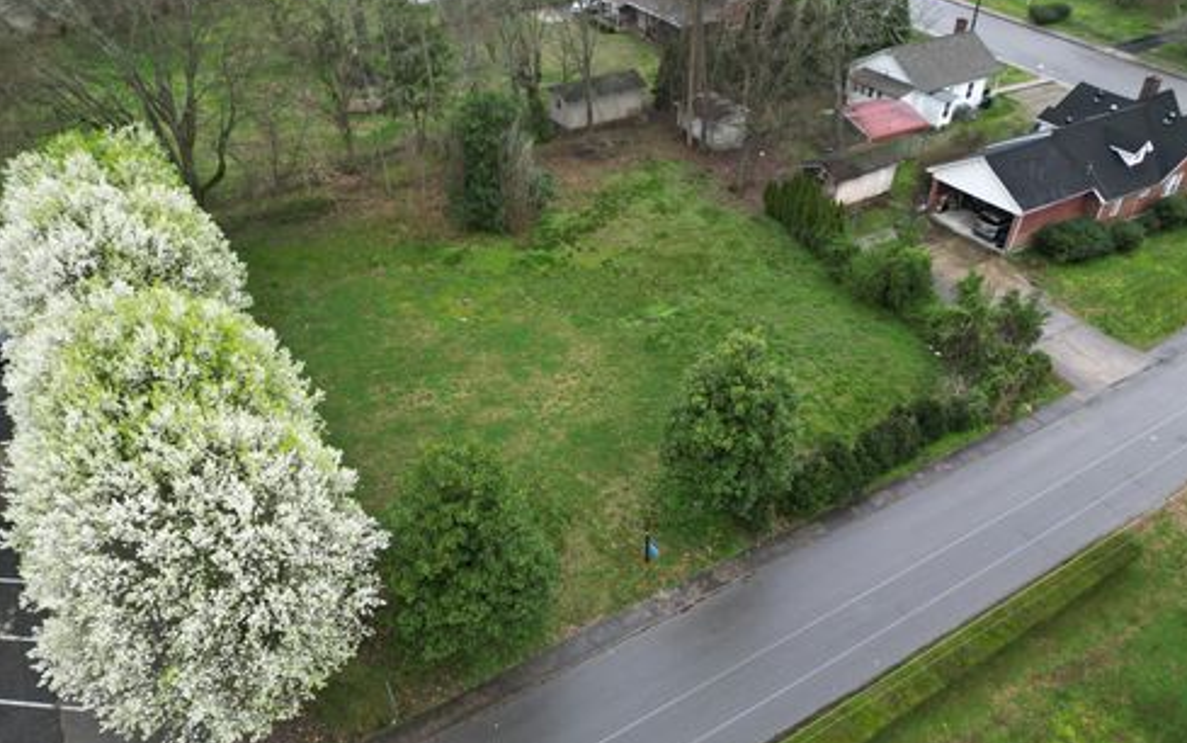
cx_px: 604
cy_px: 421
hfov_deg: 70.4
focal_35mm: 26
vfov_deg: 47.5
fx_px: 841
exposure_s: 1/320
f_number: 1.7
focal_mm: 6.72
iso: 110
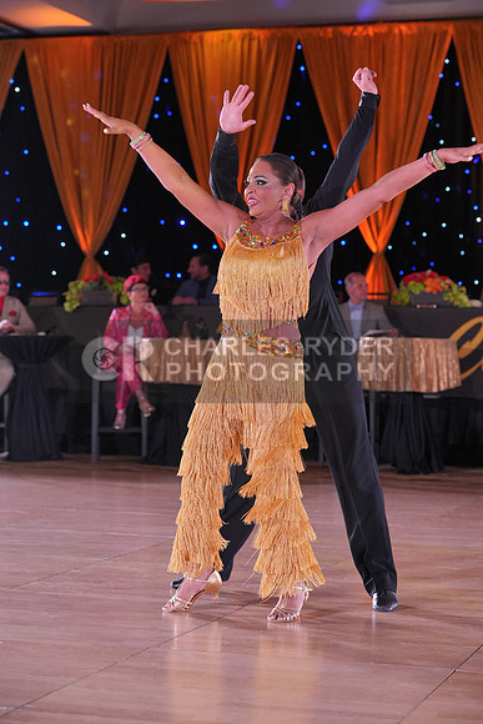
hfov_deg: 17.1
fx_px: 1609
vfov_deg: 25.4
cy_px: 362
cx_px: 242
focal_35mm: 80
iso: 2500
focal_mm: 80
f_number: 4
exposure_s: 1/400
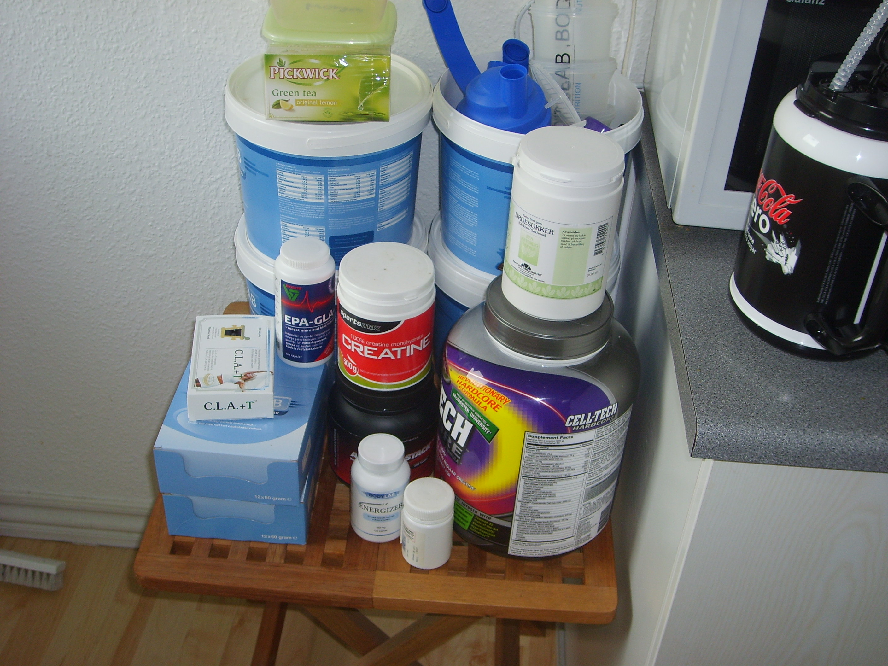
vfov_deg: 33.6
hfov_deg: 43.9
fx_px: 1103
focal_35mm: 43
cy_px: 333
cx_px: 444
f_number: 3
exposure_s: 1/60
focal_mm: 7.2
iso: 69
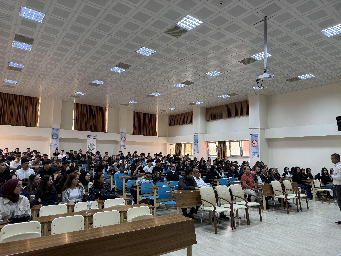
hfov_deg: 71.6
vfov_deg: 56.8
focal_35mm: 24
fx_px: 236
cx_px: 170
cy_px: 128
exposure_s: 1/50
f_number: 1.78
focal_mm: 6.76
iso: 160
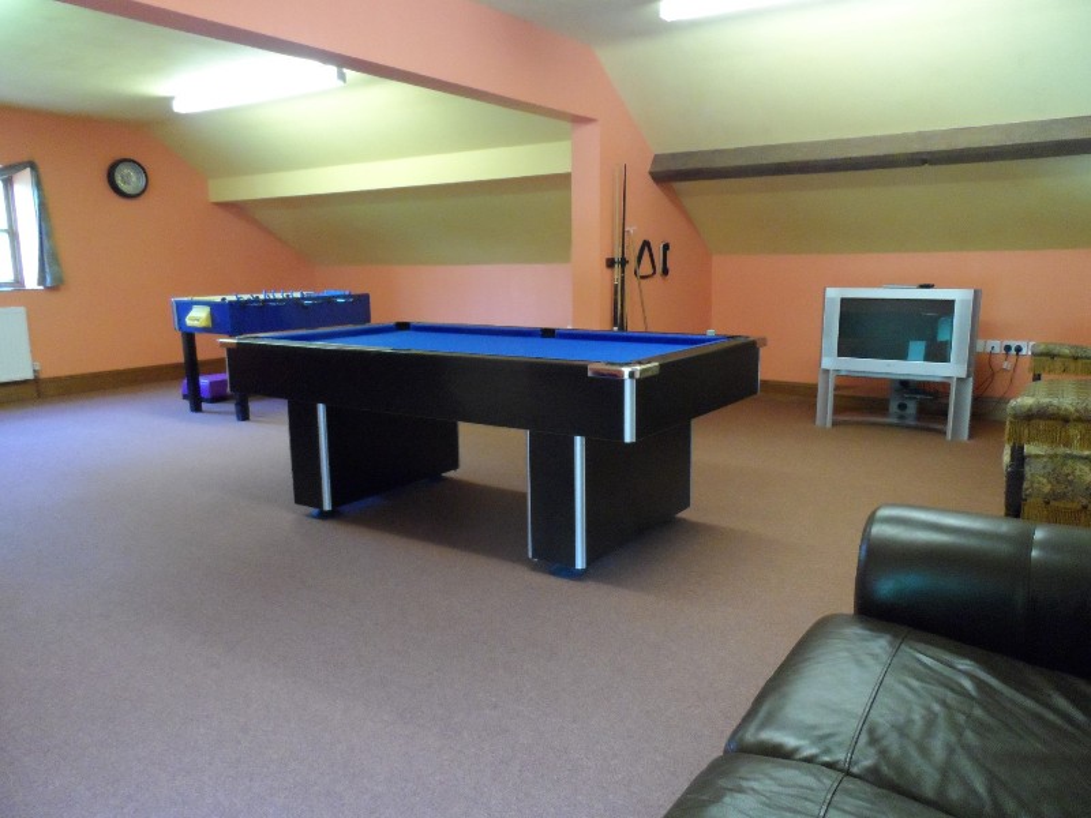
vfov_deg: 56.8
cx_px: 546
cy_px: 409
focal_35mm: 24
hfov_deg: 71.6
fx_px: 756
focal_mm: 4
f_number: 3.2
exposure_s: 1/30
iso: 480
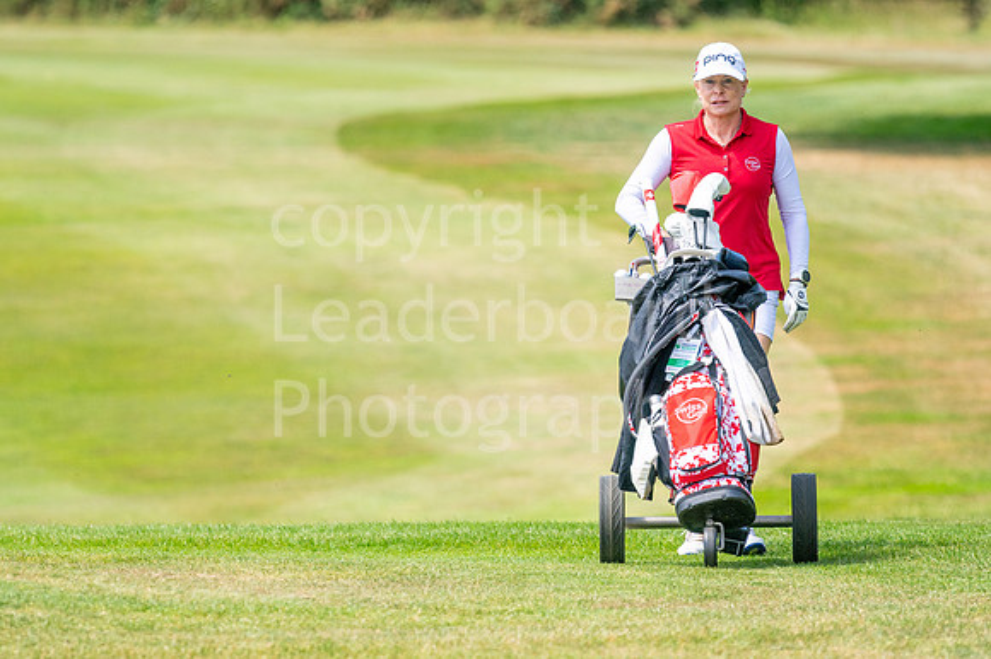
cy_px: 330
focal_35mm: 450
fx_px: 12380
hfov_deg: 4.6
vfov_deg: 3.1
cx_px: 496
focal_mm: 300
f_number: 5
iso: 320
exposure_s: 1/1600
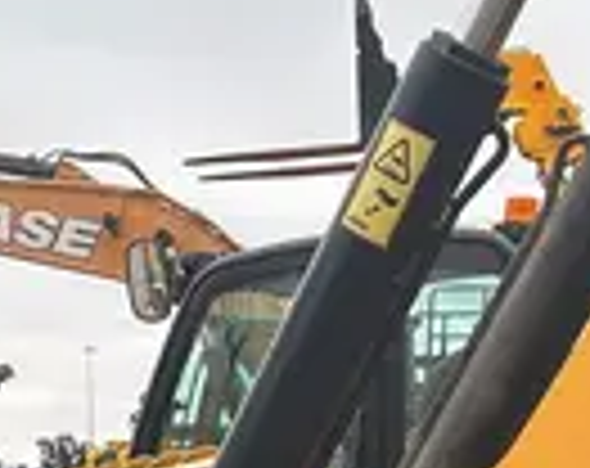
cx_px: 95
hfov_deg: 17.8
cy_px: 749
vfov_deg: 13.3
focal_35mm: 107
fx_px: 1863
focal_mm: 5.7
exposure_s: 1/723
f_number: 1.5
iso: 50
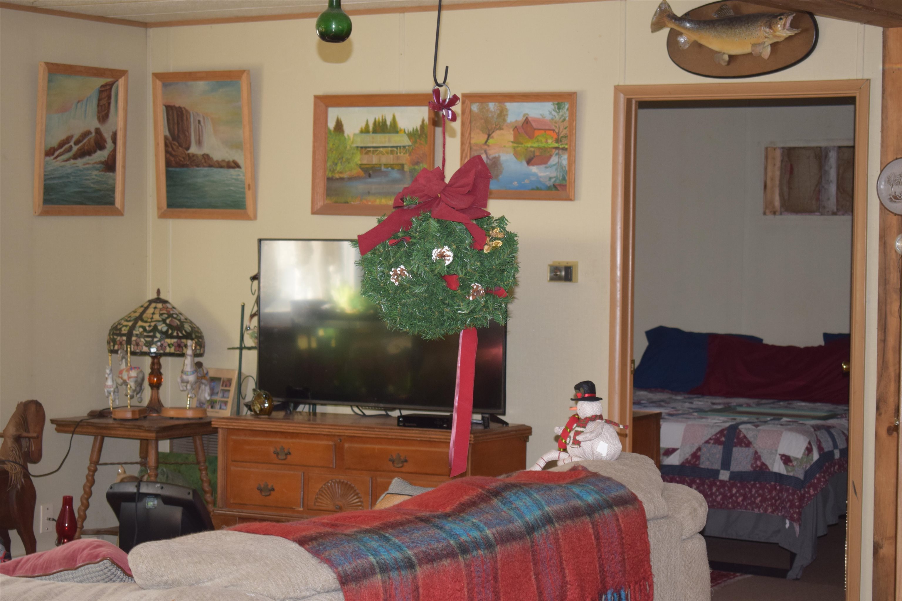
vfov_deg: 16.6
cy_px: 300
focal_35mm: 82
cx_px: 451
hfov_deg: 24.6
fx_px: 2067
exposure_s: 1/30
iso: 800
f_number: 5.6
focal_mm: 55
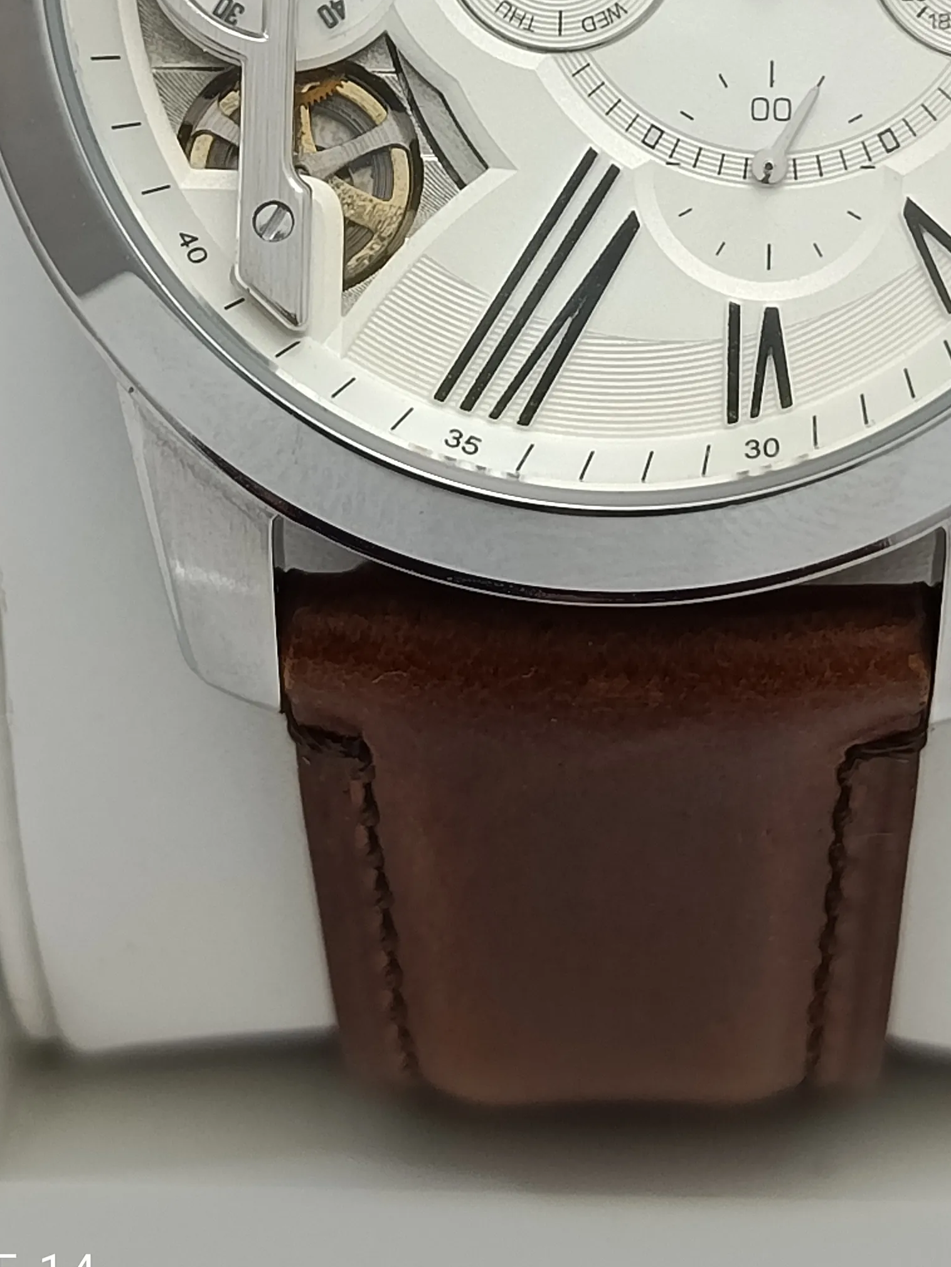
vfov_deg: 20.2
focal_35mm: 95
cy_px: 115
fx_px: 3480
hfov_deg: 15.6
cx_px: 557
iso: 369
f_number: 1.7
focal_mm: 5.24
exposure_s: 1/100
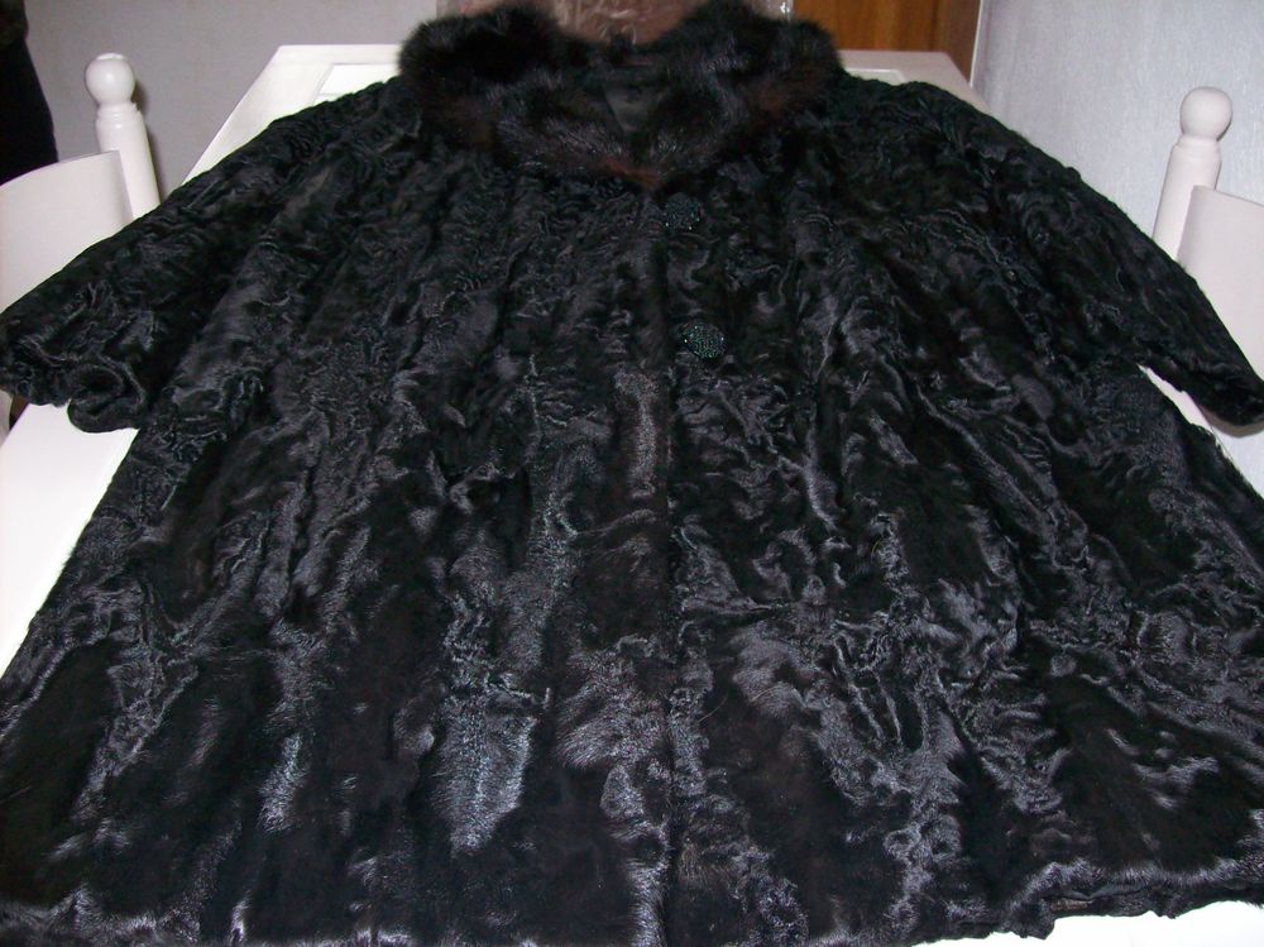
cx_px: 632
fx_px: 1314
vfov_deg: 39.6
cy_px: 474
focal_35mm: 36
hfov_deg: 51.4
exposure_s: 1/64
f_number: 2.7
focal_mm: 6
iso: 200
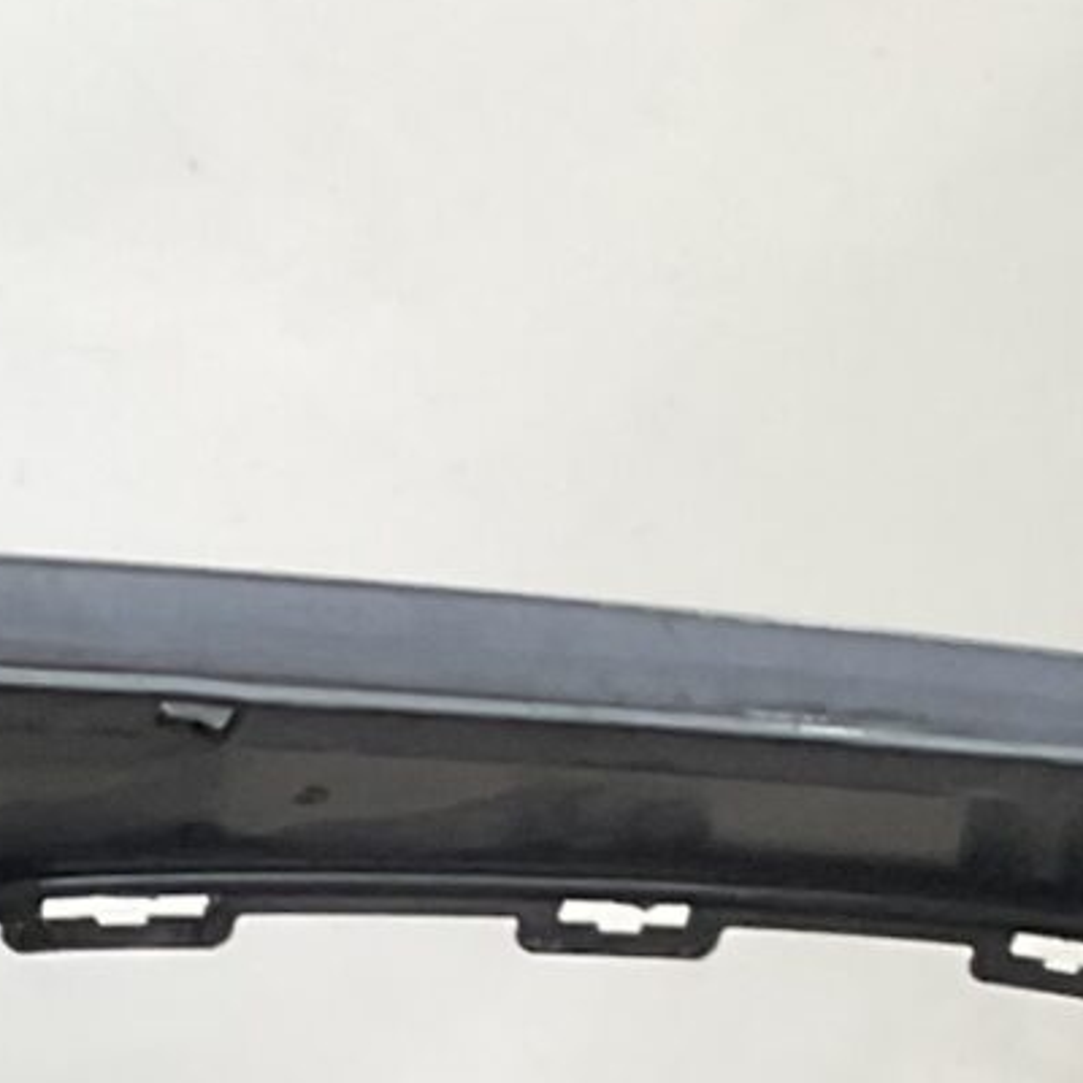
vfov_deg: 9.7
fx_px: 5805
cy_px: 2342
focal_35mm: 164
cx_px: -2337
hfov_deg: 8.6
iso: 32
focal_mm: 3
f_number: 1.8
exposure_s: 1/120
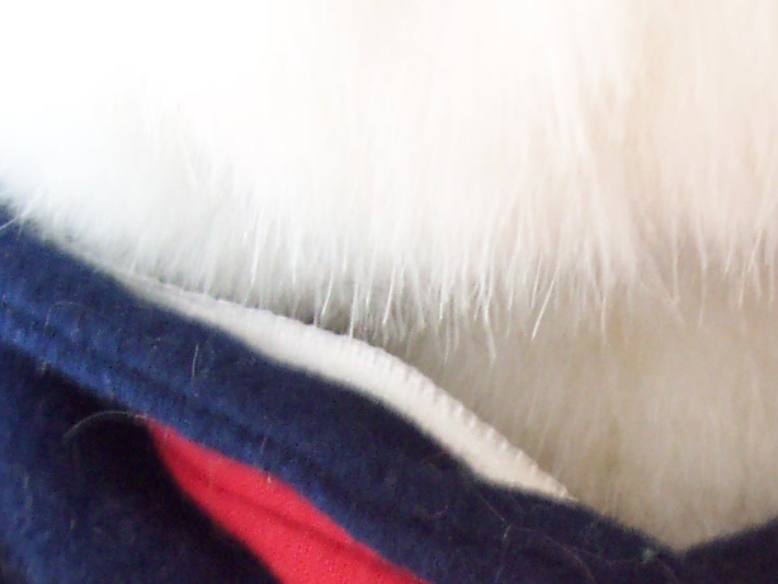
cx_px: 659
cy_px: 759
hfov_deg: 19.4
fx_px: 2248
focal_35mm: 100
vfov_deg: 14.2
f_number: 2.8
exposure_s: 1/20
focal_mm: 5.6
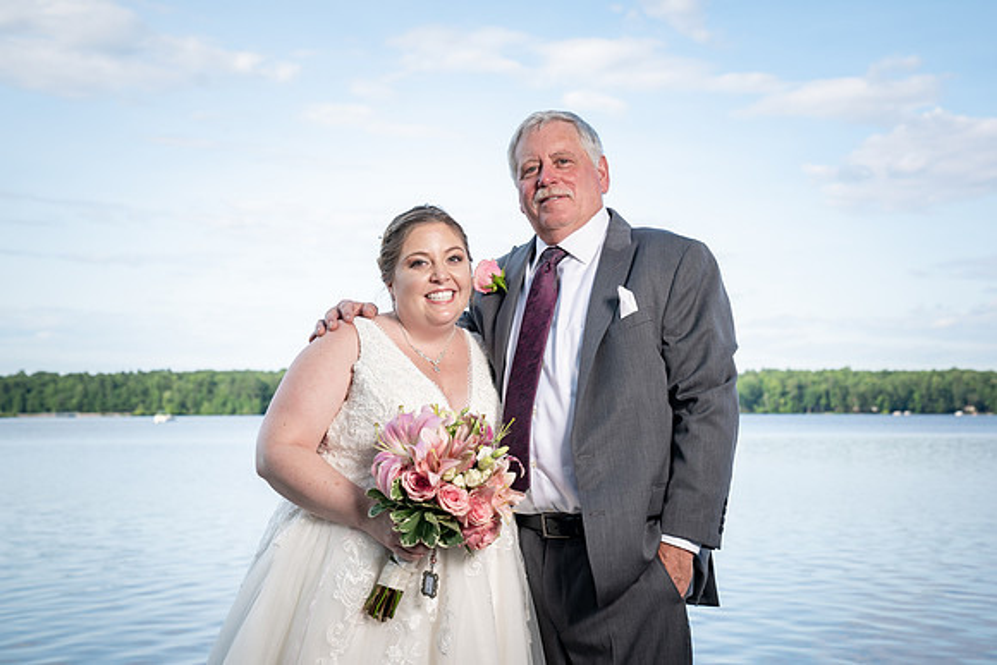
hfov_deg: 34.0
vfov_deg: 23.1
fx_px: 1630
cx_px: 494
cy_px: 332
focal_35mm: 59
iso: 100
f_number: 5.6
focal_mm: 57
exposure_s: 1/200
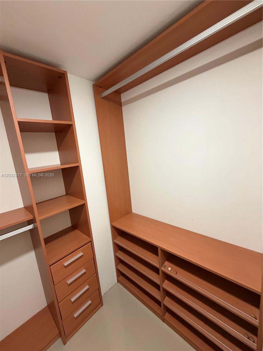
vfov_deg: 102.1
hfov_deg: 85.7
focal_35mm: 14
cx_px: 132
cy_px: 176
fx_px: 142
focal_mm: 2.22
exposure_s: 1/60
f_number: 2.2
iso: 500
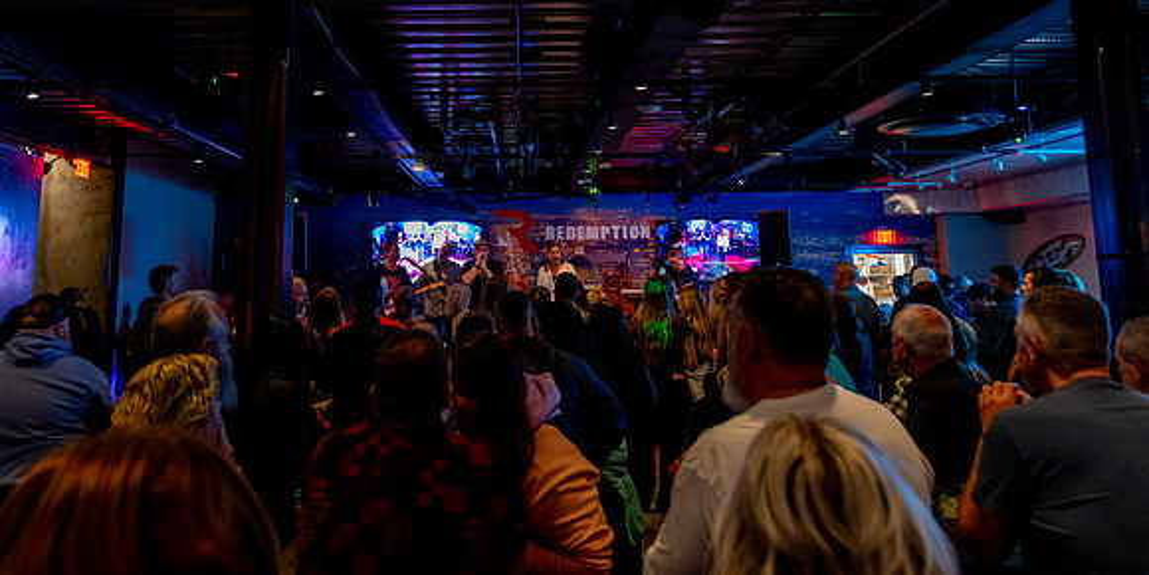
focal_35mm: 30
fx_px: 883
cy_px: 145
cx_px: 501
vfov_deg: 35.2
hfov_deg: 65.8
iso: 6400
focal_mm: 24
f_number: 4
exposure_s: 1/40
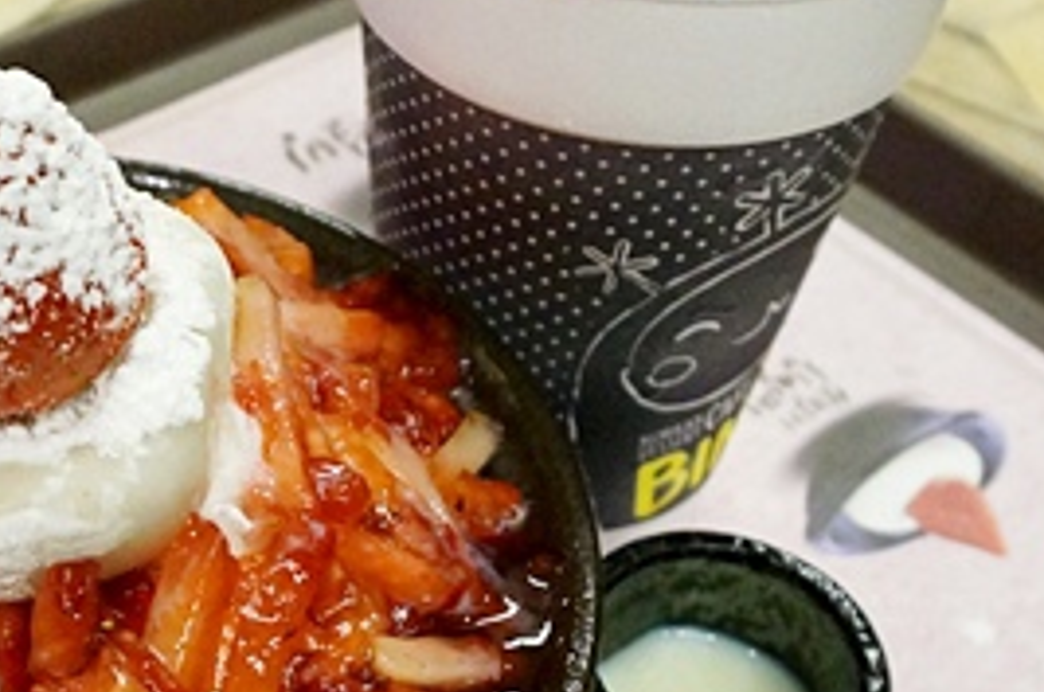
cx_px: 168
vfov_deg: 21.5
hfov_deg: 30.9
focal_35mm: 63
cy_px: 350
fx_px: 1824
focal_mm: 16
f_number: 4.5
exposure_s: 1/160
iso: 3200
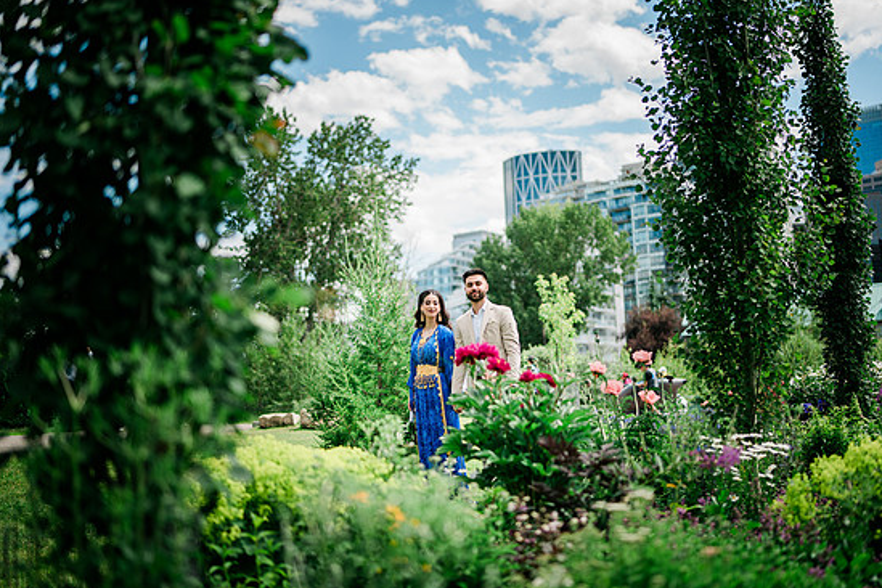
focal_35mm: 37
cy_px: 280
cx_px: 463
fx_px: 906
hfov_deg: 51.9
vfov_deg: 35.9
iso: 125
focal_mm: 35
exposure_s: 1/4000
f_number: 1.2
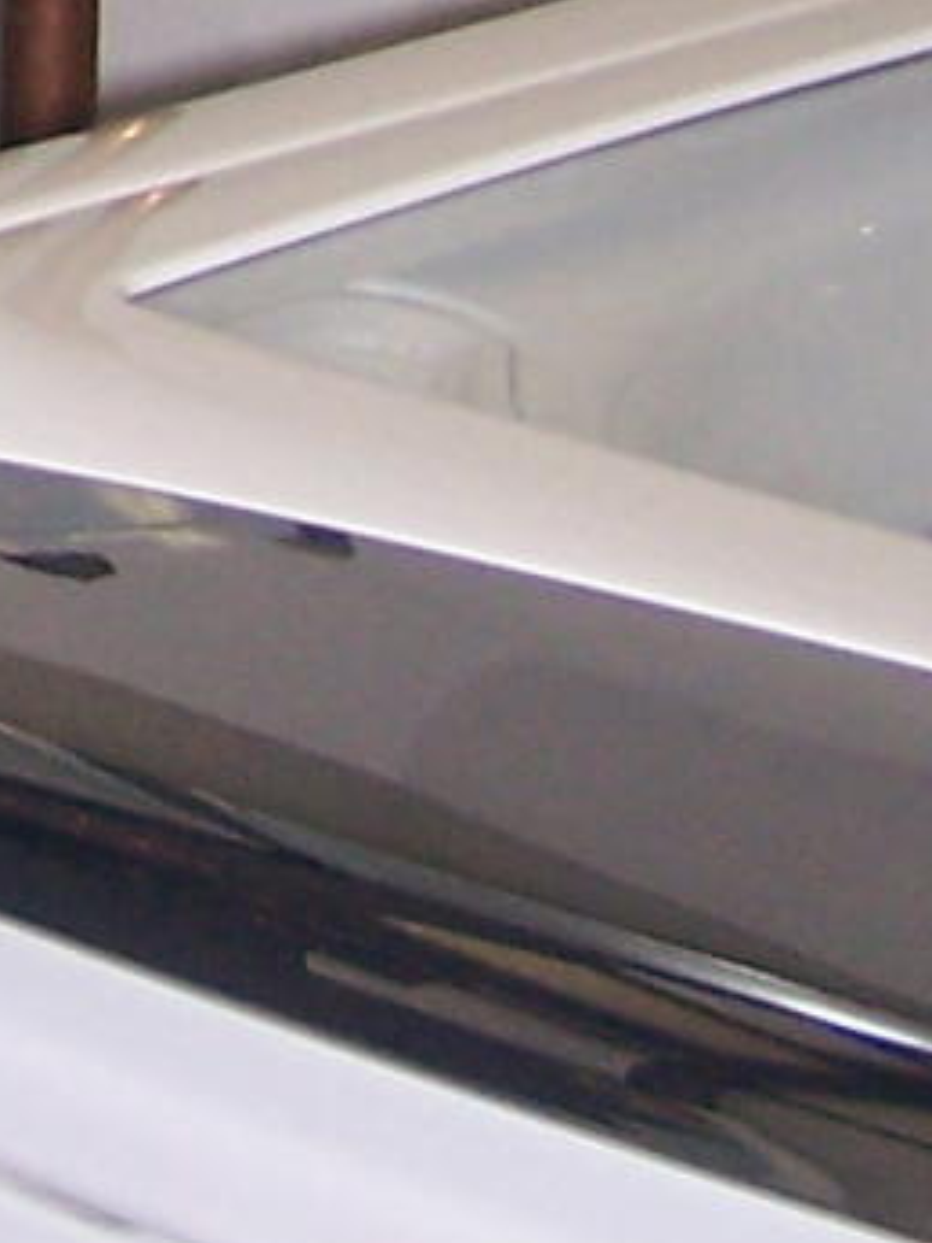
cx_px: -1319
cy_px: -668
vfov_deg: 8.7
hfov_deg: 6.4
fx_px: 7934
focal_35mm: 221
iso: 140
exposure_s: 1/60
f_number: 2.8
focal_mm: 6.3
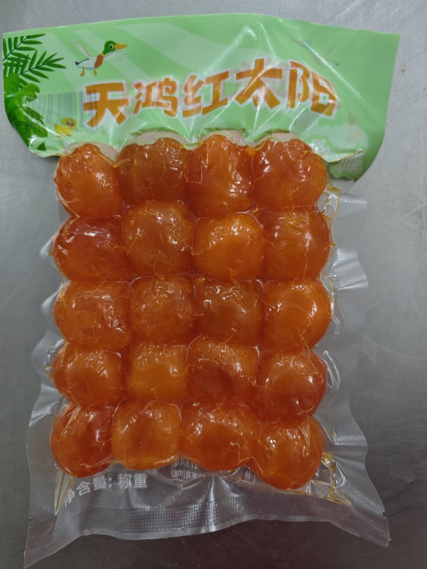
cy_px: 284
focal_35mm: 23
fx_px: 378
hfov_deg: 58.9
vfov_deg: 73.9
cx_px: 214
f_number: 1.9
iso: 400
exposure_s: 1/100
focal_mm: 8.7
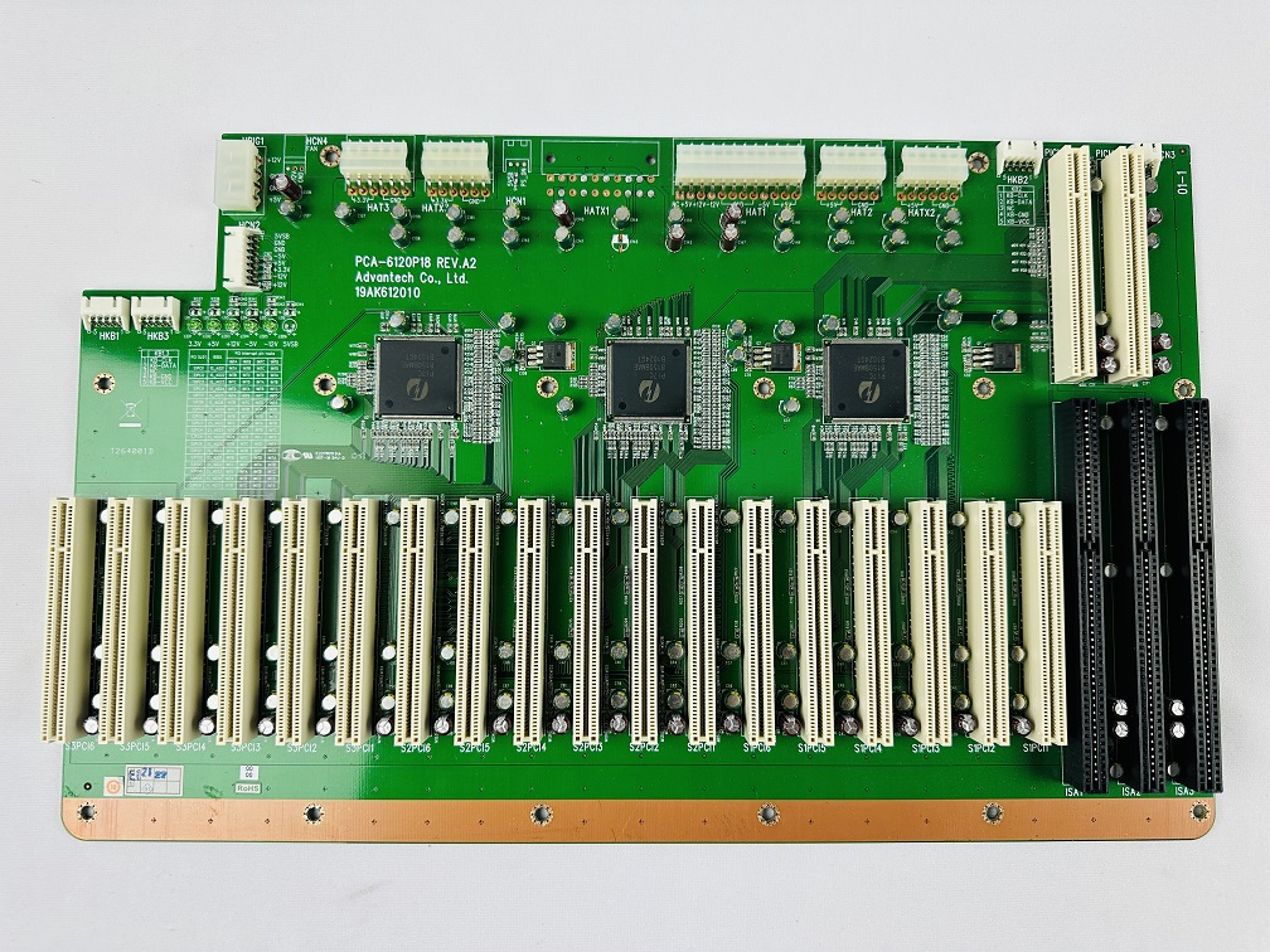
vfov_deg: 56.8
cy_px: 476
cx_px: 635
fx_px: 881
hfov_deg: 71.6
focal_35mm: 24
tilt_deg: -85.8
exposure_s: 1/120
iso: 100
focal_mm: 6.86
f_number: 1.78
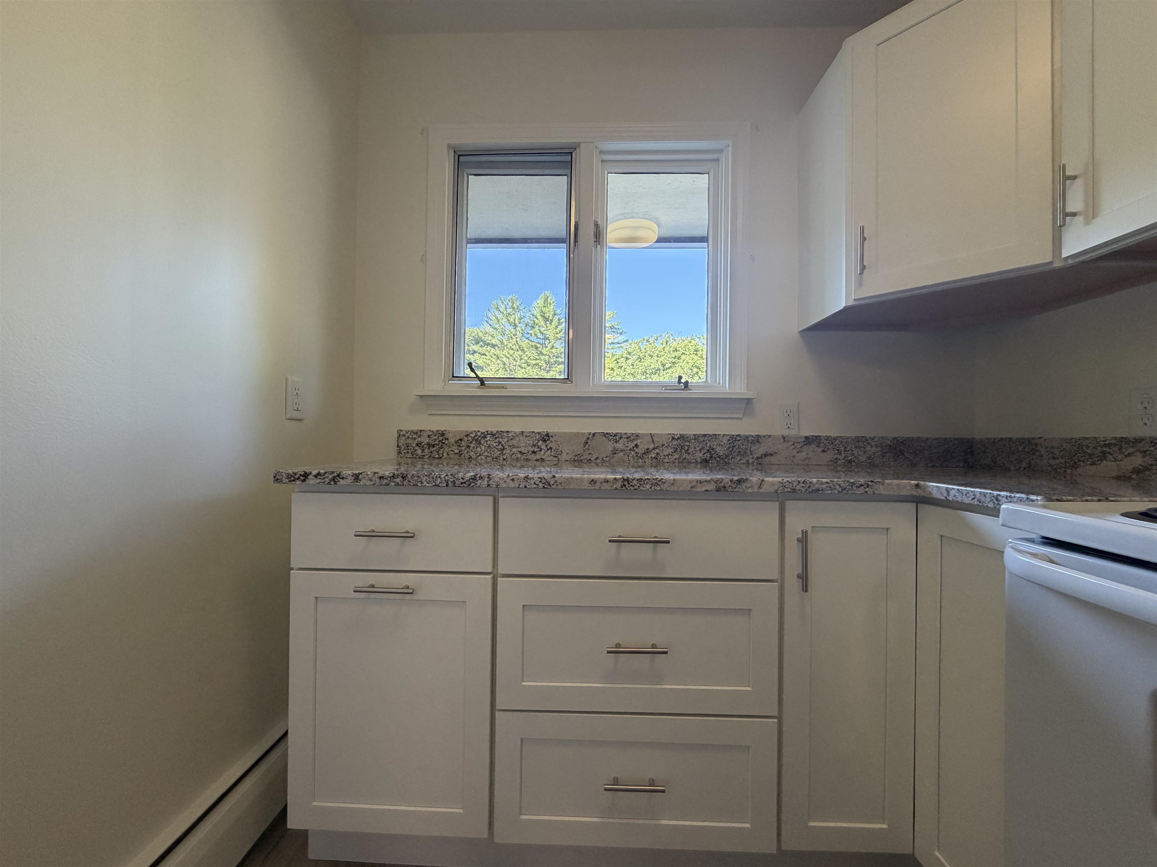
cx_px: 578
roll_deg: -0.7
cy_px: 434
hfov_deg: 102.1
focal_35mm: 14
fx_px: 468
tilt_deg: +1.0
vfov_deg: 85.7
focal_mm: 2.22
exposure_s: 1/60
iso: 160
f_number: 2.2
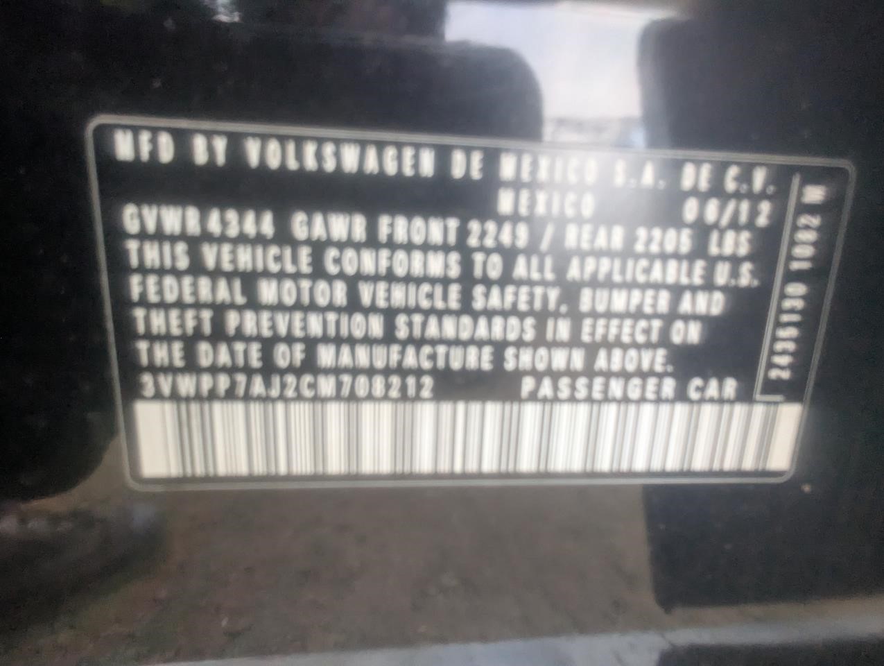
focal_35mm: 16
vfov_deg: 78.2
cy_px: 333
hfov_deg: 94.4
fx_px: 409
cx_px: 442
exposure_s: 1/86.7
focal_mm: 2.35
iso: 248
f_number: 2.2
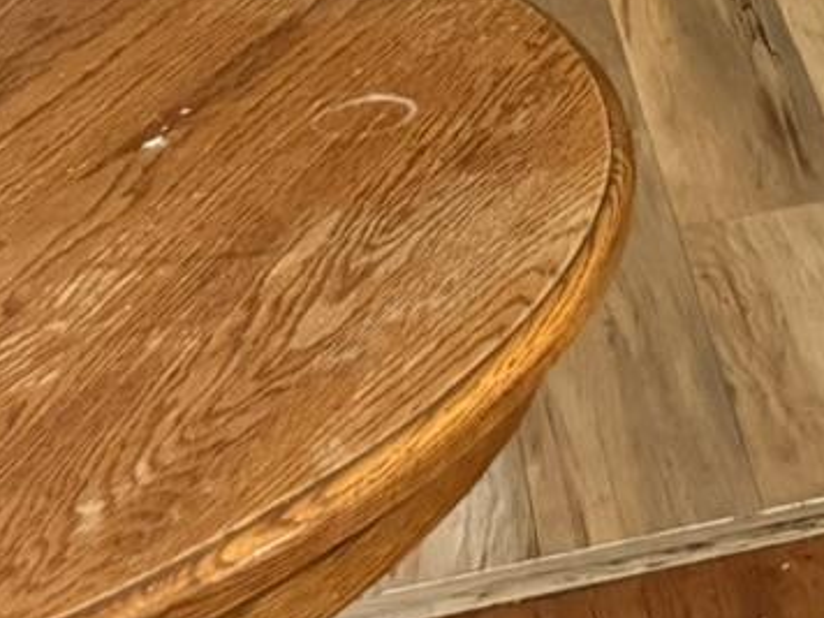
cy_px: -1000
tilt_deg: -5.0
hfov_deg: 11.9
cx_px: 1919
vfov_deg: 9.3
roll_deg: -1.3
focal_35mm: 138
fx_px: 3285
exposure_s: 1/40
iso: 640
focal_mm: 6.76
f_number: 1.78
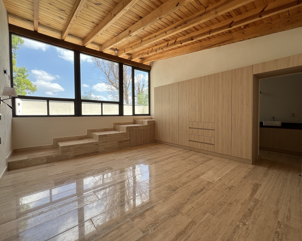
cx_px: 163
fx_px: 125
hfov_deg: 100.5
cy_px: 119
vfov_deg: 88.0
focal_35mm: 14
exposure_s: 1/199
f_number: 1.8
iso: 32
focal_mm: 1.57
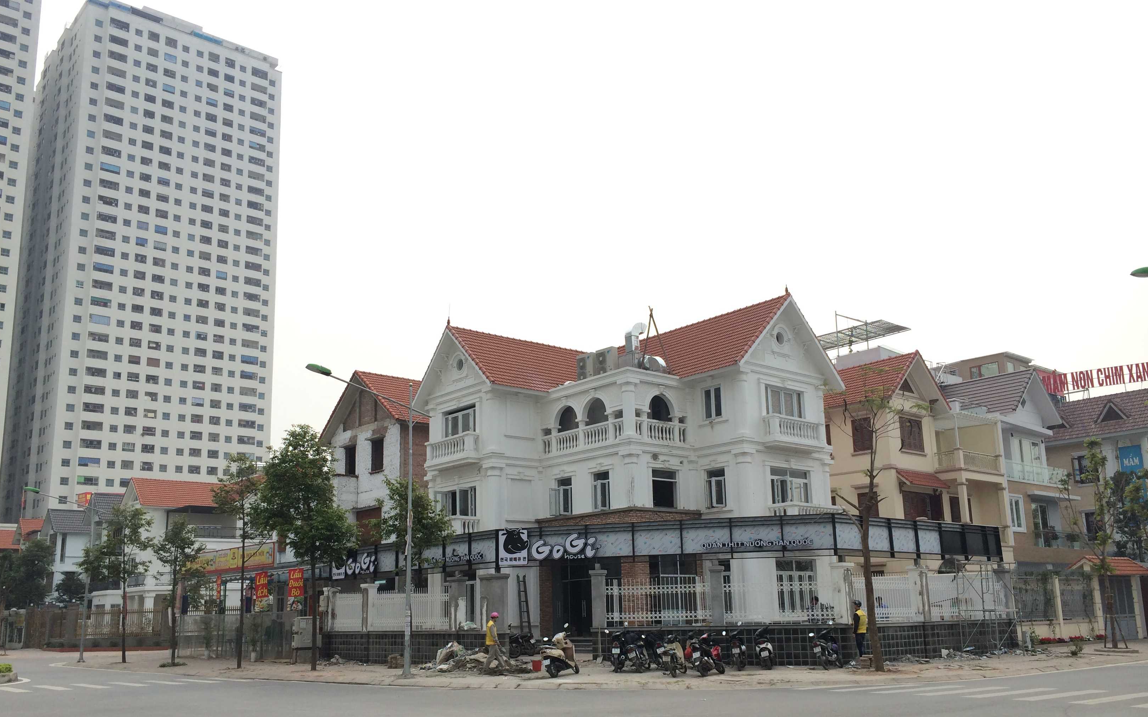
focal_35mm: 32
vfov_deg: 39.3
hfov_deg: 59.7
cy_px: 421
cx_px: 572
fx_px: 1001
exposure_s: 1/1244
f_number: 2.2
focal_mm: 4.12
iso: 32
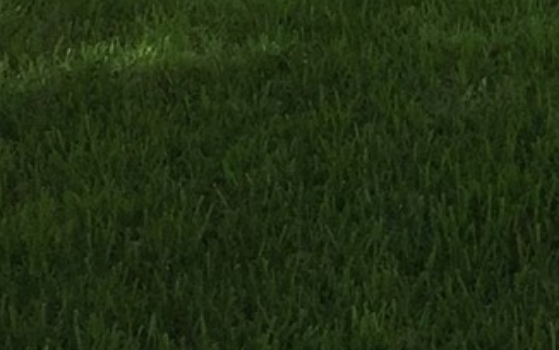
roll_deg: -1.1
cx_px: 849
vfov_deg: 6.5
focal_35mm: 193
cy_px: -498
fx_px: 2941
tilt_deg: +0.3
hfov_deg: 10.5
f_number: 2.2
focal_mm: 4.15
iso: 32
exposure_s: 1/1041
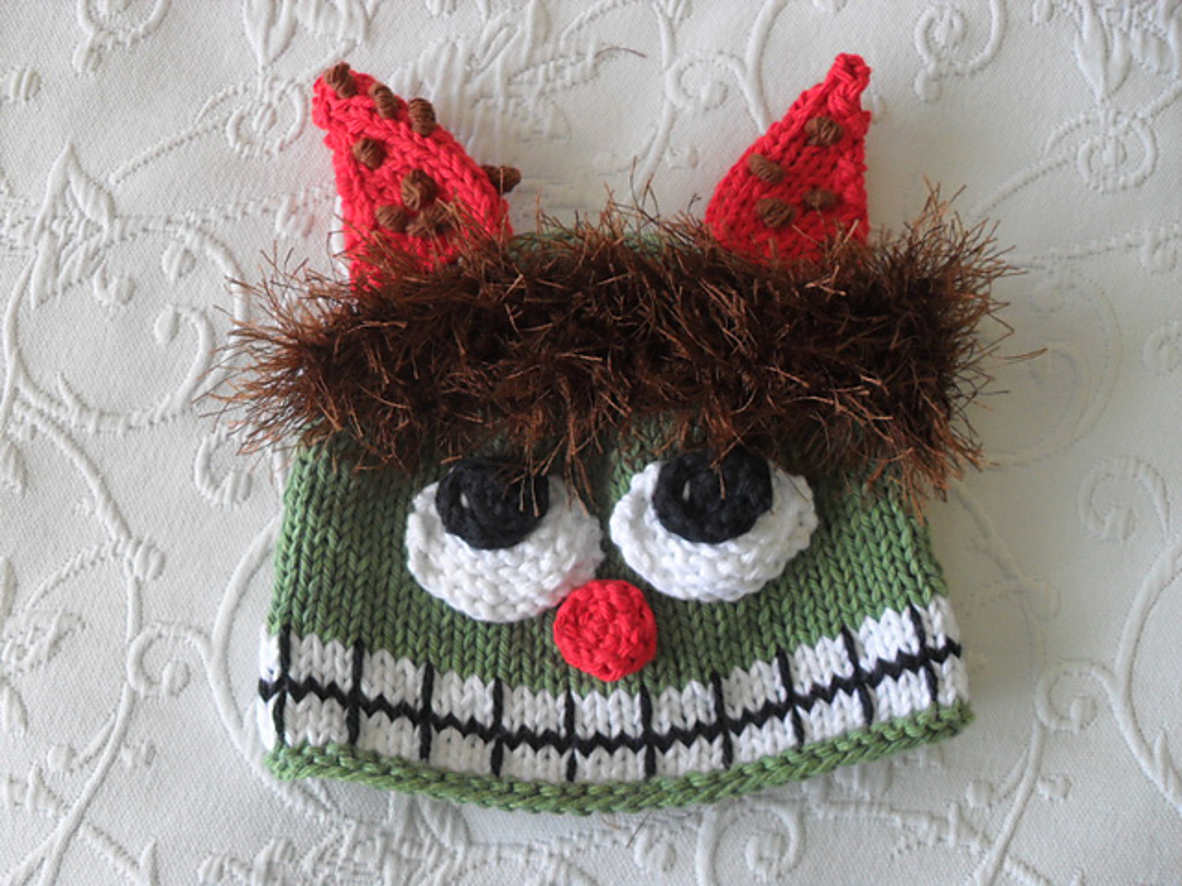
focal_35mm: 35
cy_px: 443
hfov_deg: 52.6
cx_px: 591
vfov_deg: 40.7
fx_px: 1195
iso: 100
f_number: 2.8
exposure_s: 1/45
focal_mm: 6.2
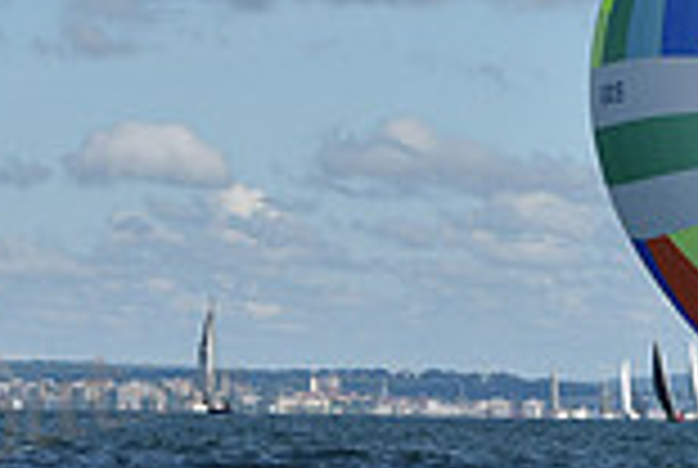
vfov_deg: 3.8
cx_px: 482
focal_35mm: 366
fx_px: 7110
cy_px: 146
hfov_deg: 5.6
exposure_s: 1/1250
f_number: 8
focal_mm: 98
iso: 250
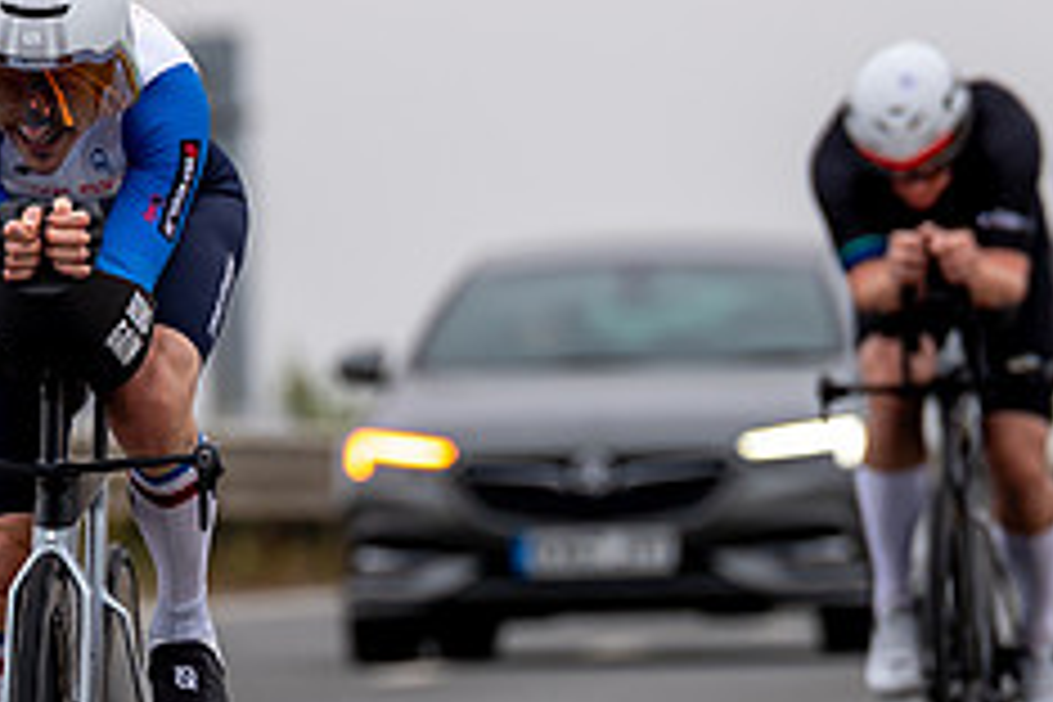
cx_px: 27
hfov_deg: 2.5
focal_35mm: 822
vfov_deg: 1.7
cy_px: 936
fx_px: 24042
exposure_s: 1/800
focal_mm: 200
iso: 100
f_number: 3.5
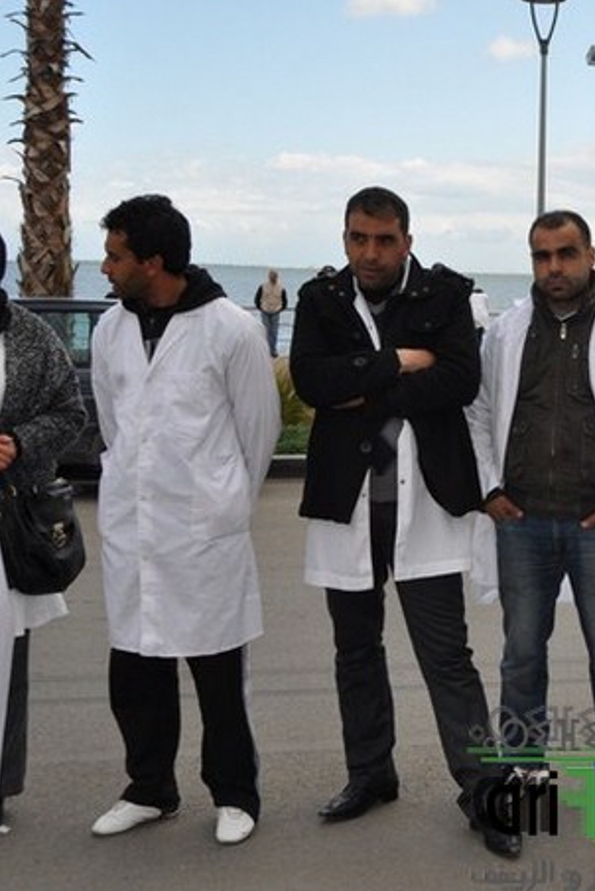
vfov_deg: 33.9
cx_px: 659
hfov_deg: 21.8
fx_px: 1460
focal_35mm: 59
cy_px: 445
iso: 200
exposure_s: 1/200
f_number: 10
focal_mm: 26
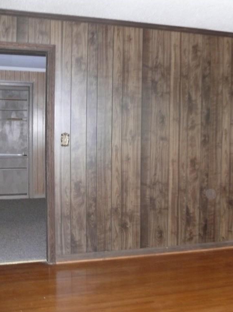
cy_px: 156
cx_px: 163
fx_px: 449
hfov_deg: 28.8
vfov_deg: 38.2
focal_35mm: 50
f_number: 2.8
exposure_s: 1/30
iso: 400
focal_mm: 7.7
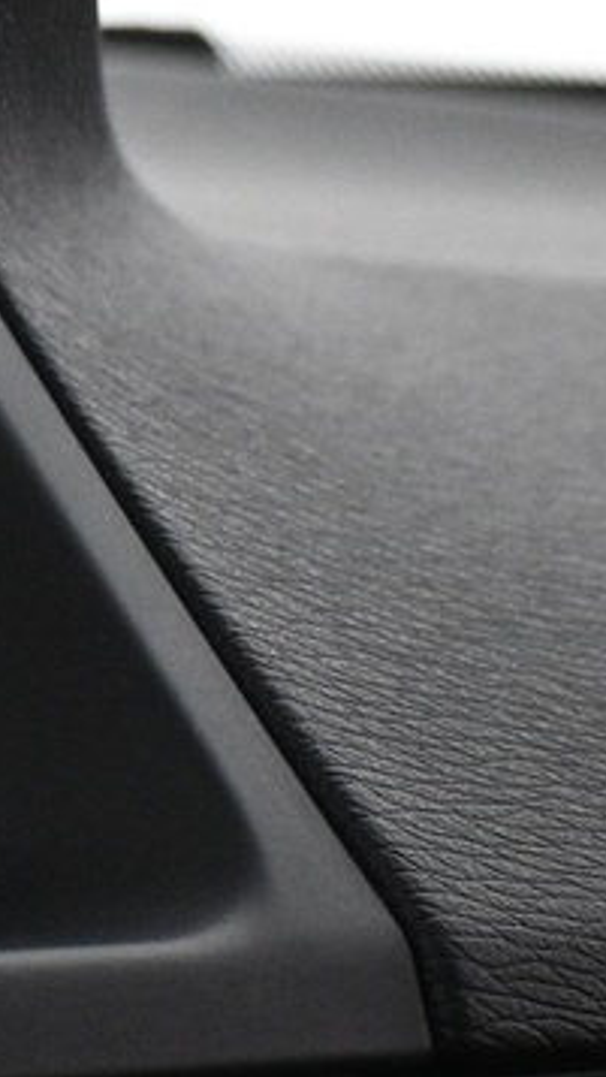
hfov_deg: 7.2
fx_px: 3973
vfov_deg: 15.3
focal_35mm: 139
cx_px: -1532
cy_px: 199
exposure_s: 1/40
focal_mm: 19.5
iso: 1600
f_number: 3.8
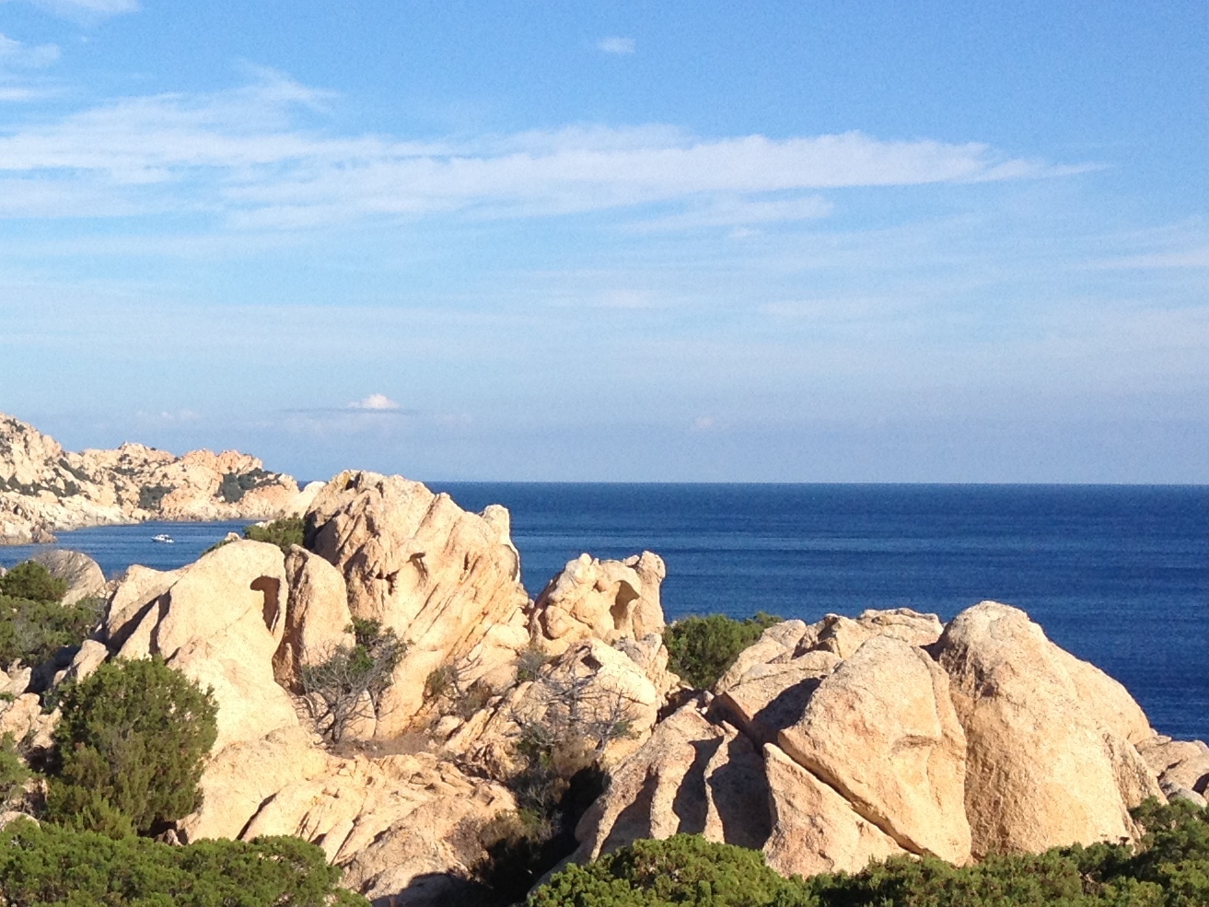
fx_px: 3039
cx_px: 28
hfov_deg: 21.8
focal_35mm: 87
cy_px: 634
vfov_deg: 16.9
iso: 64
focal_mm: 4.28
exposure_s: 1/1842
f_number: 2.4
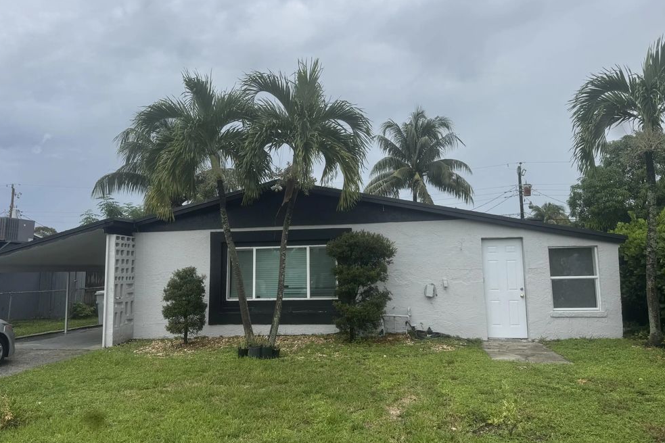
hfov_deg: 69.4
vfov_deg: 49.5
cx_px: 325
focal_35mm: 26
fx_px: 480
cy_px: 214
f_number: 1.78
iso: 80
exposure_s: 1/5348
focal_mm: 6.76
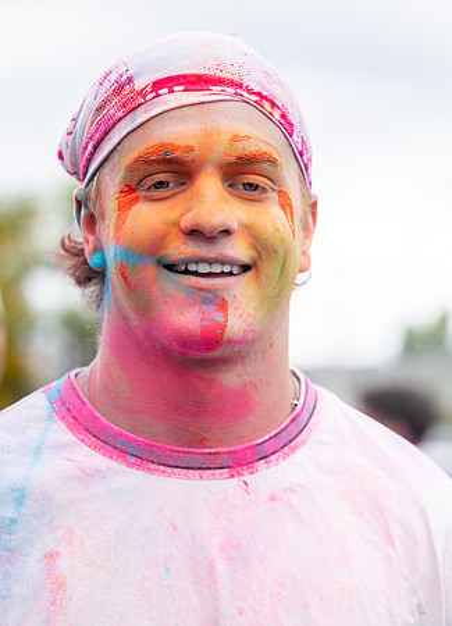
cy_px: 313
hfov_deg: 12.3
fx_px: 2087
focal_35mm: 117
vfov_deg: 17.1
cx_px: 352
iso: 250
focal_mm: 80
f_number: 2.8
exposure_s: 1/1000
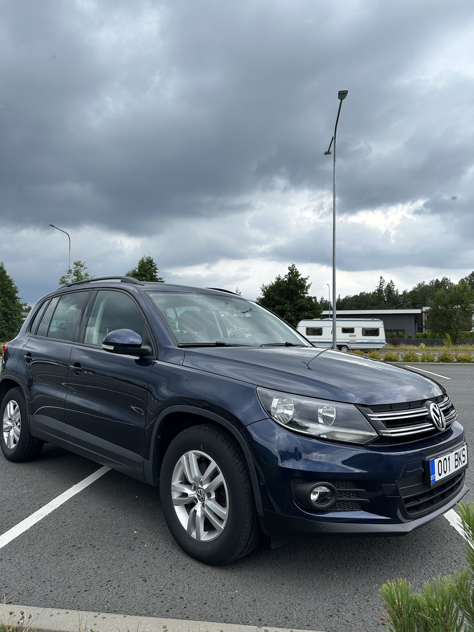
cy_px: 316
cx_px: 237
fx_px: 438
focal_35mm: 24
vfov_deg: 71.6
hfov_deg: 56.8
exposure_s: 1/1664
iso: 80
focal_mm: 6.86
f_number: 1.78
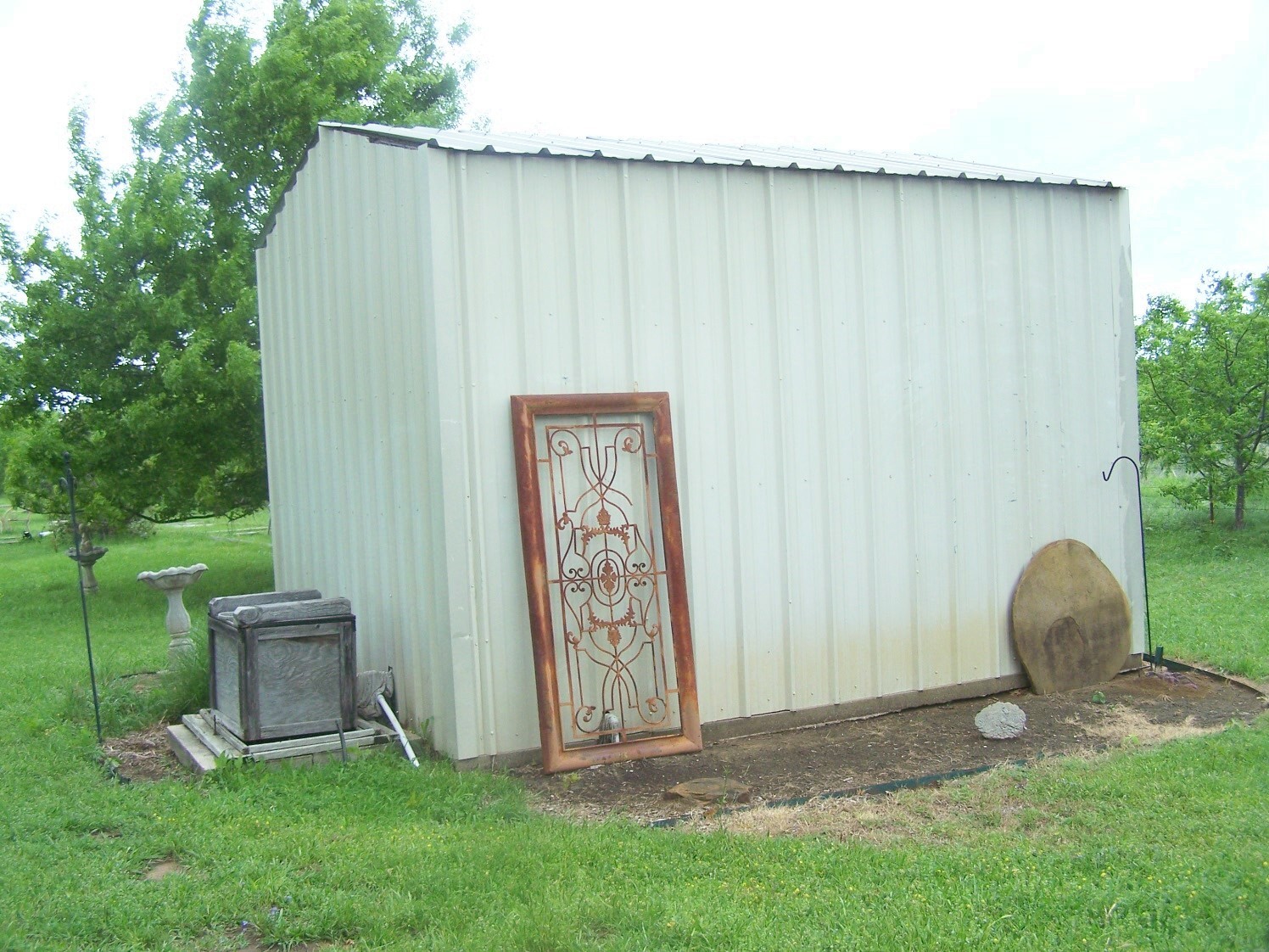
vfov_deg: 37.7
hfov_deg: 49.0
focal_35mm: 38
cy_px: 476
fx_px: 1393
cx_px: 634
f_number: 2.8
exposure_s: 1/320
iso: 80
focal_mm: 6.3
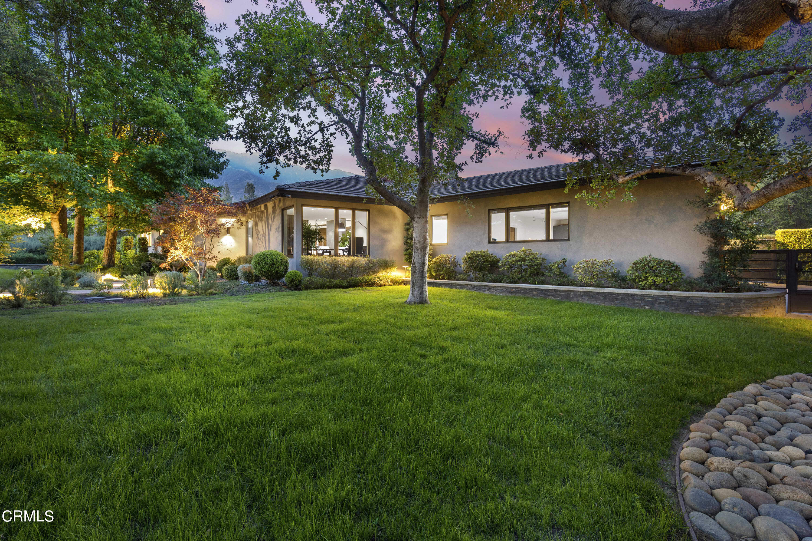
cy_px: 270
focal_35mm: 16
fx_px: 361
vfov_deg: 73.7
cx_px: 406
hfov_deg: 96.7
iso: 400
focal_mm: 16
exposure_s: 15
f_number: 8
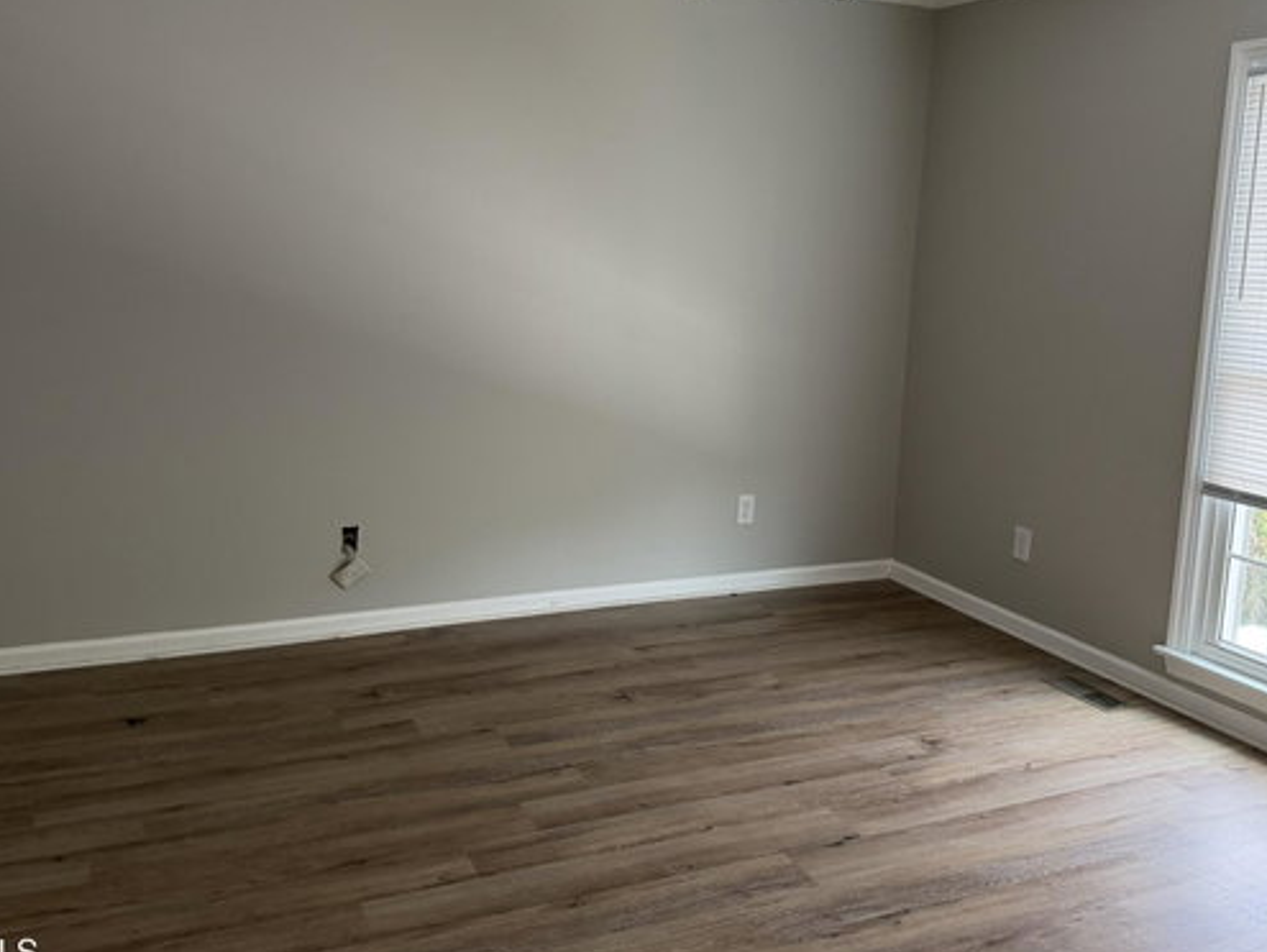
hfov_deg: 58.3
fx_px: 1135
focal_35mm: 31
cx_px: 594
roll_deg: -1.6
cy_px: 394
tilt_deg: -8.2
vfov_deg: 45.3
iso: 200
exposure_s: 1/120
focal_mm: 6.76
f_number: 1.78
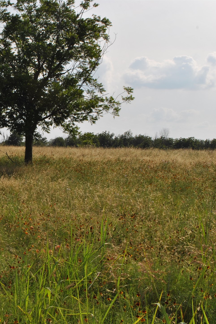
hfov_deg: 18.3
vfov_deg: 28.1
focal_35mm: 72
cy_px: 162
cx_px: -12
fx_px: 648
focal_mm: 32
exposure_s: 1/200
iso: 100
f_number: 14
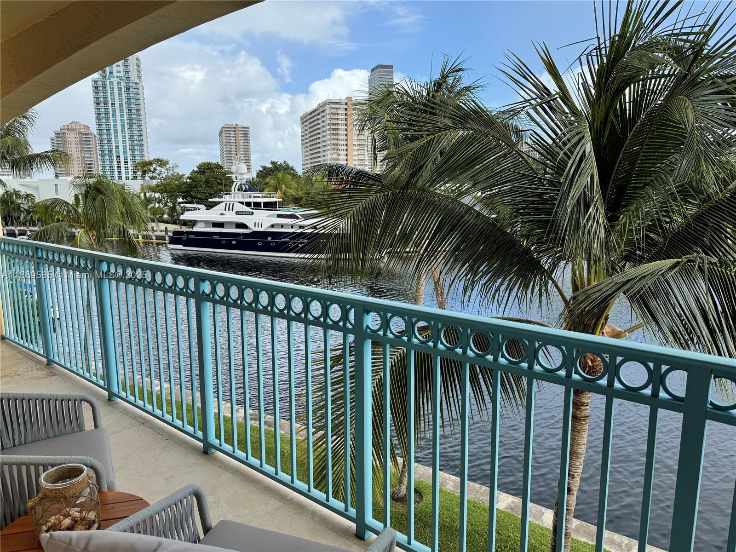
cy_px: 276
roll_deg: +0.4
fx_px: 510
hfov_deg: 71.6
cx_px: 368
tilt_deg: -10.1
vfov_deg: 56.8
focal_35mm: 24
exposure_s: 1/1812
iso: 100
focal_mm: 6.76
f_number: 1.78
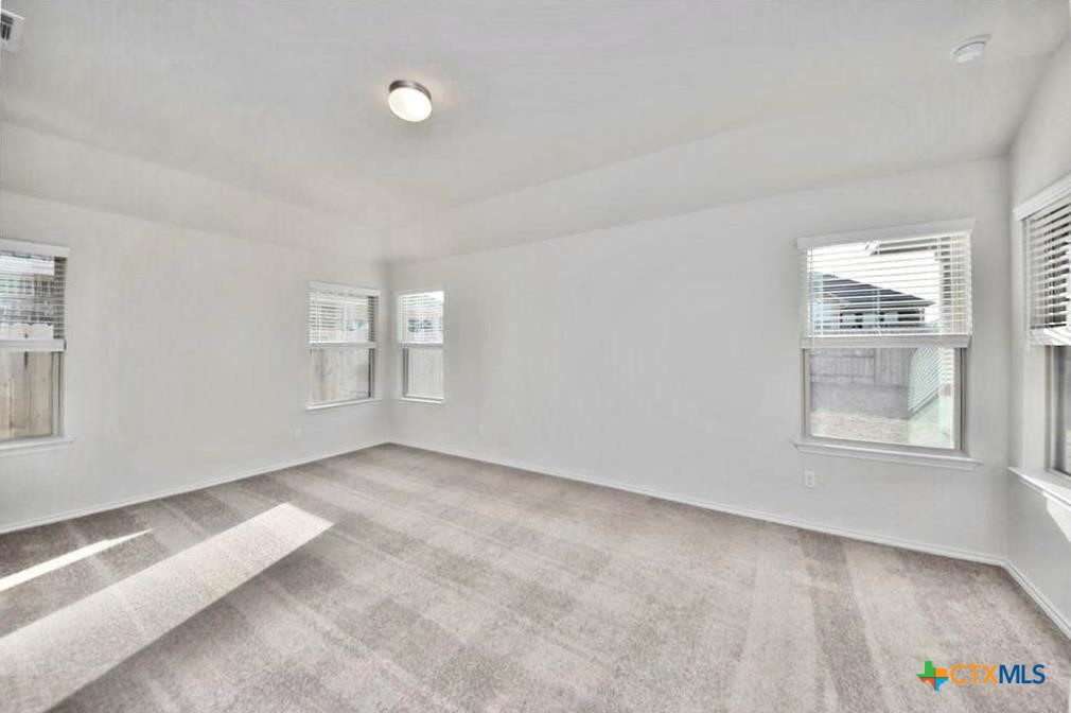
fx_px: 357
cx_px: 536
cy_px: 356
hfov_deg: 112.7
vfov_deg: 89.9
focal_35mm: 12
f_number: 5.6
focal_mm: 8
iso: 110
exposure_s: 1/125
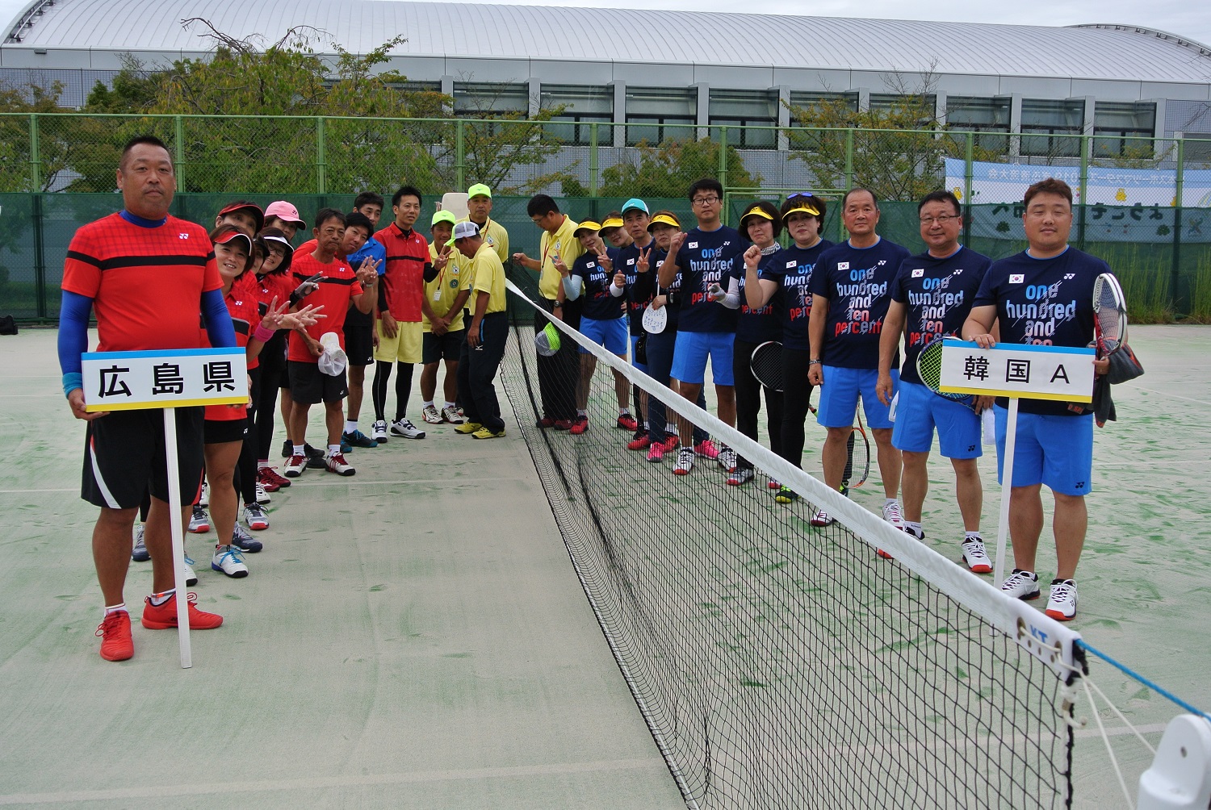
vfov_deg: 36.0
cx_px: 606
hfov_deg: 51.8
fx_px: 1246
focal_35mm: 37
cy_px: 405
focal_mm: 14
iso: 100
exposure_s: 1/500
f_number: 4.5
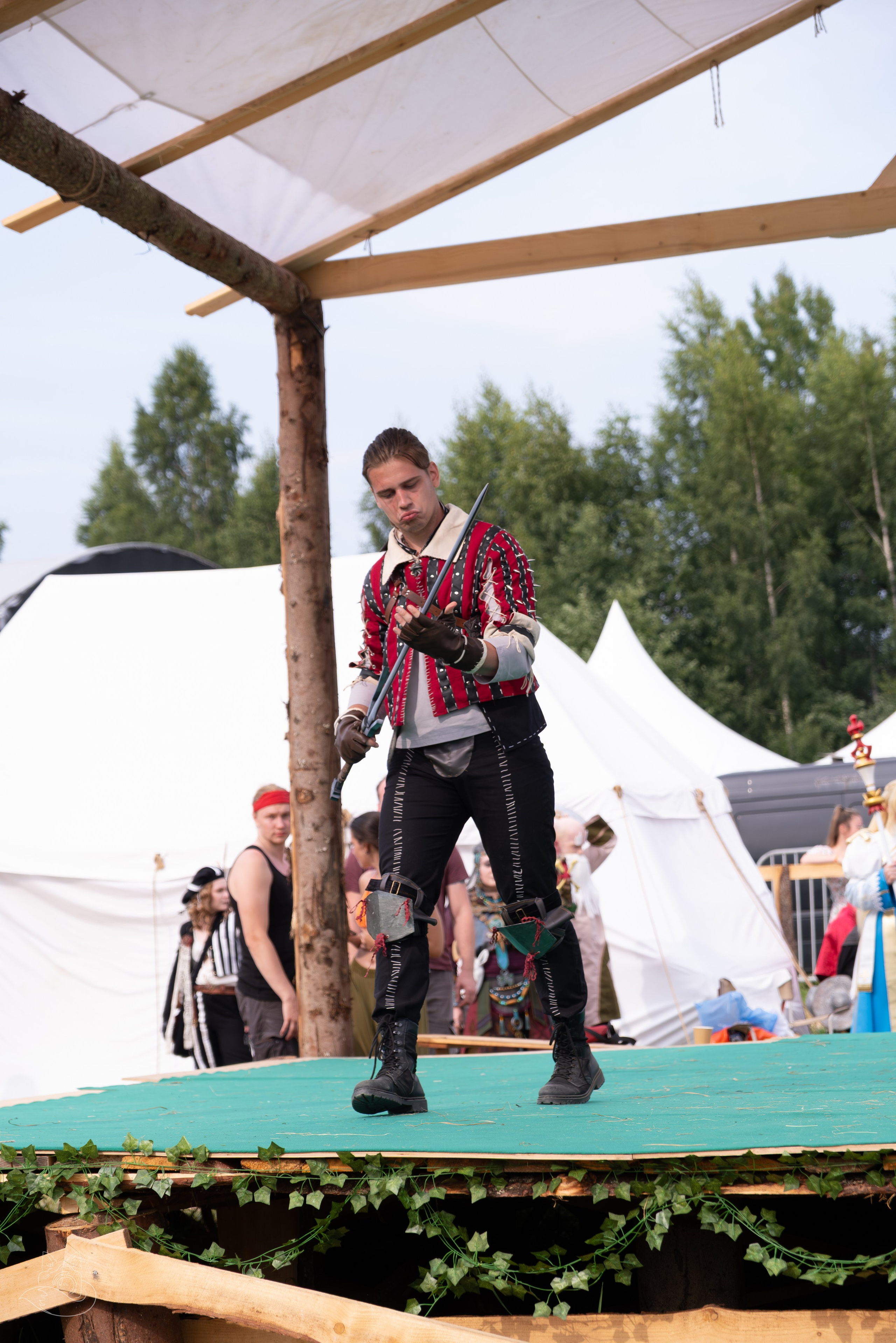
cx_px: 448
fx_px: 3098
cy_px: 672
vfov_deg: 24.5
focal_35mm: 83
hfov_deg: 16.5
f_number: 4
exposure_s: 1/1250
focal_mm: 55
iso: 320
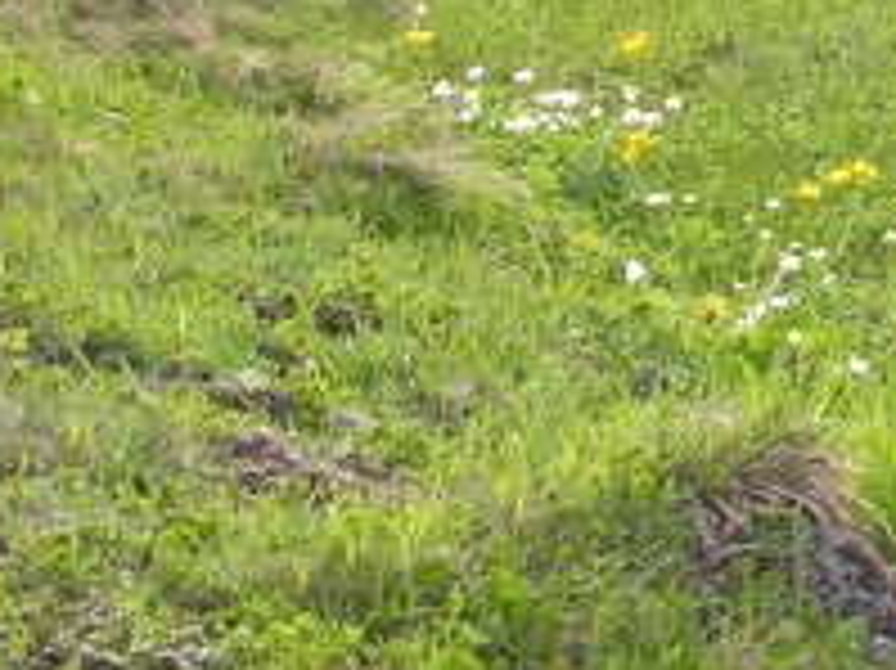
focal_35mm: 180
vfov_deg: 8.0
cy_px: -472
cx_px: 1968
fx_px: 4656
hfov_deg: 9.9
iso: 50
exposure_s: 1/68.4
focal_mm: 8.9
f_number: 4
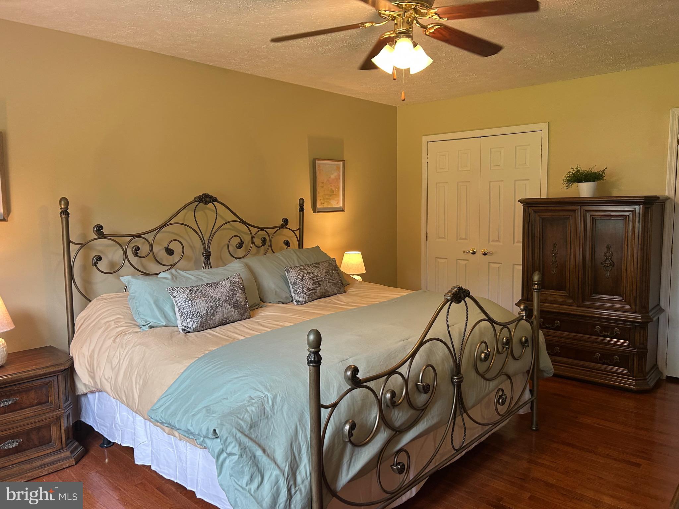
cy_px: 254
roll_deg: +0.3
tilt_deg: -5.7
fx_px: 510
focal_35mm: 26
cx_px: 340
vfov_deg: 53.1
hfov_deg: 67.3
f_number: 1.5
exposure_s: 1/120
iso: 125
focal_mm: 5.7
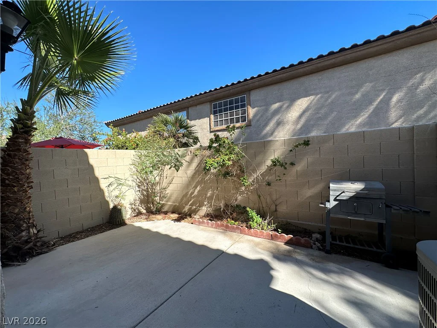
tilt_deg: -1.4
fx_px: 177
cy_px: 164
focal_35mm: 14
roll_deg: +2.6
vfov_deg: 85.7
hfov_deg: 102.1
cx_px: 218
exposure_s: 1/1072
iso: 40
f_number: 2.2
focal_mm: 2.22
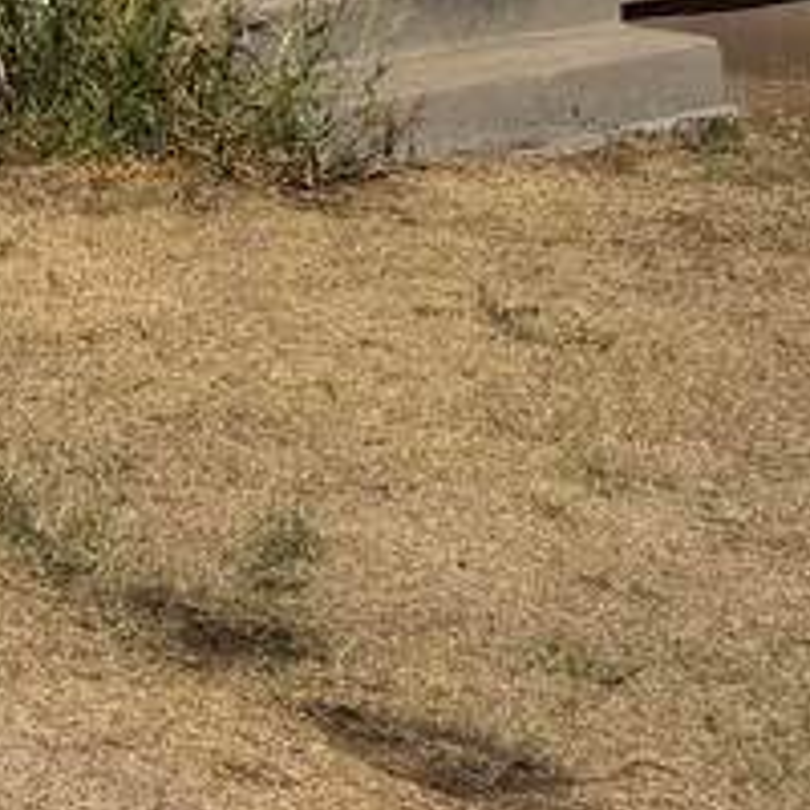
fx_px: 3600
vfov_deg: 11.5
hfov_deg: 11.9
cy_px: -855
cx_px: -612
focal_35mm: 136
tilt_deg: -0.2
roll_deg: -0.2
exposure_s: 1/9091
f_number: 1.78
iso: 80
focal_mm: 6.76
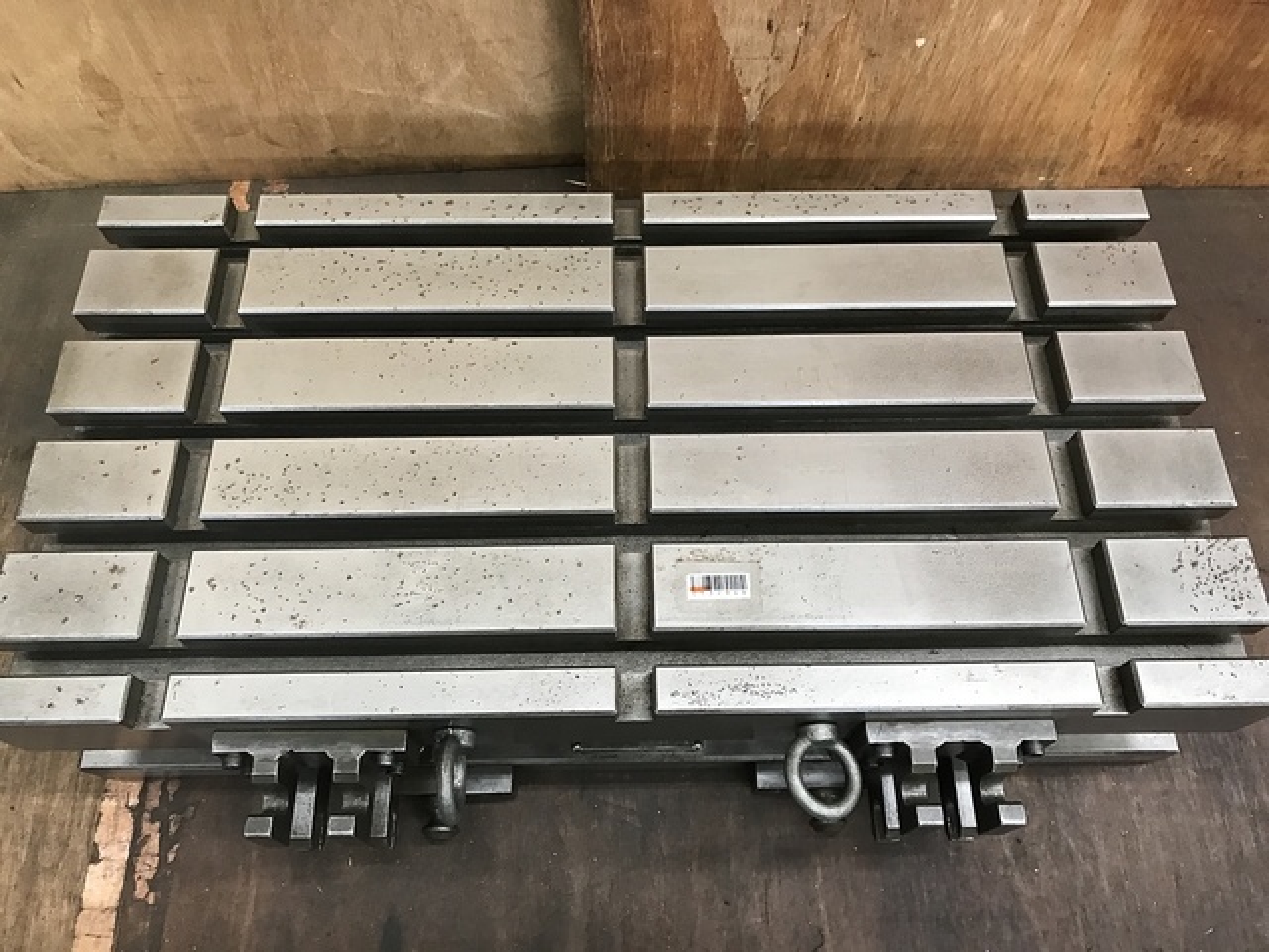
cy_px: 476
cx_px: 634
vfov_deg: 49.7
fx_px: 1026
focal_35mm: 28
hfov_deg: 63.4
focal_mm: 3.99
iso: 50
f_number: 1.8
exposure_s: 1/15
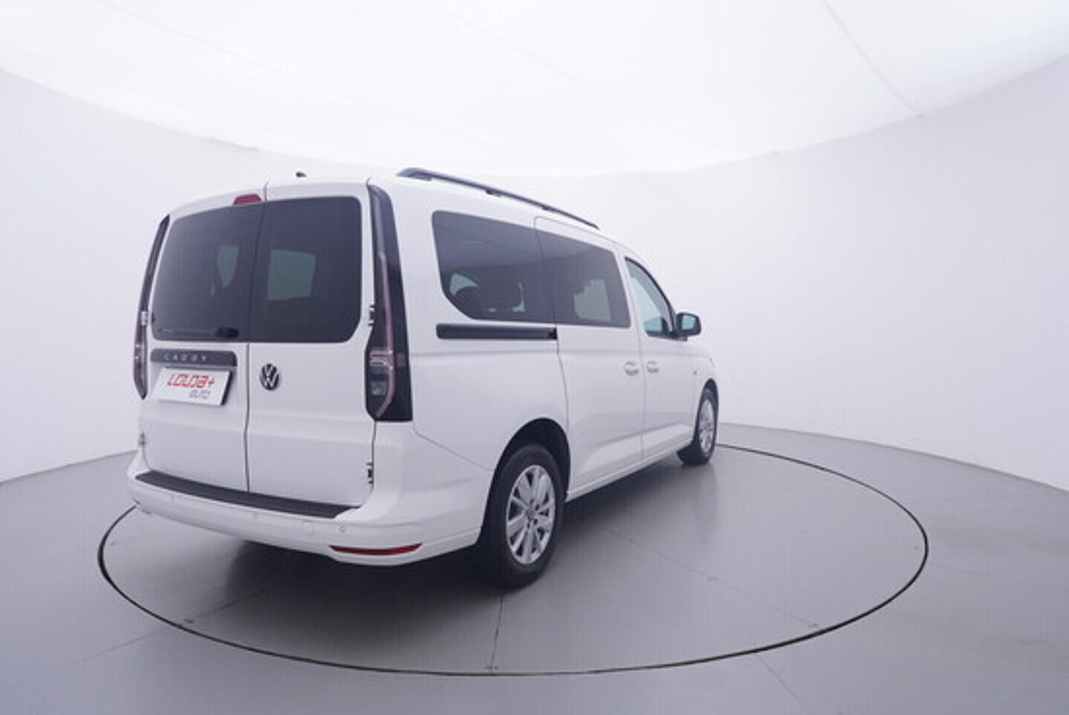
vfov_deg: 56.2
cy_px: 358
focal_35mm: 22
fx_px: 669
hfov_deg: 77.3
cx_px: 534
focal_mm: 15
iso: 200
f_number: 5
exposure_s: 1/80
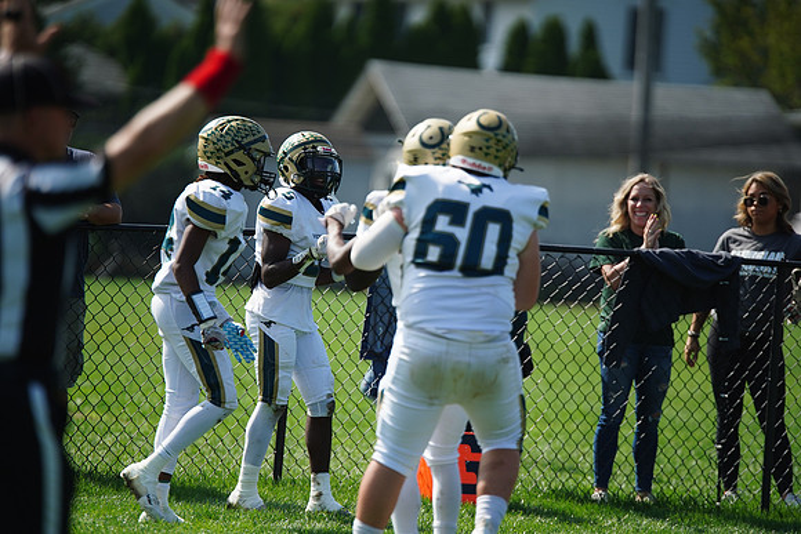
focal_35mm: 300
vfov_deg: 4.6
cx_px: 400
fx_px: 6676
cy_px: 267
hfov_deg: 6.9
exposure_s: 1/4000
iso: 400
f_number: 2.8
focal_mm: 300
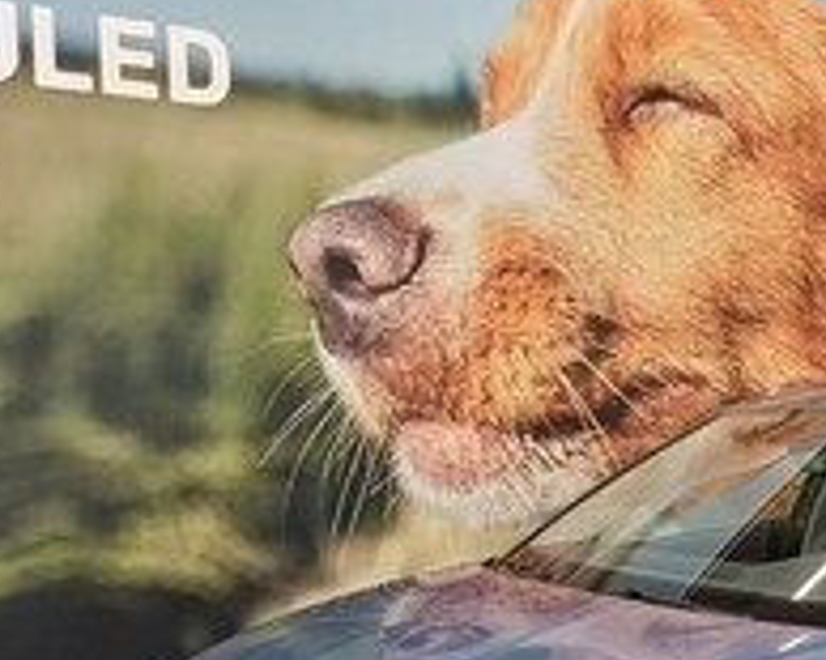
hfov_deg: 29.2
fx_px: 1539
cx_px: 690
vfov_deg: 23.8
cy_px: 530
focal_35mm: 63
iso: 160
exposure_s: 1/50
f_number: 1.8
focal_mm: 4.65
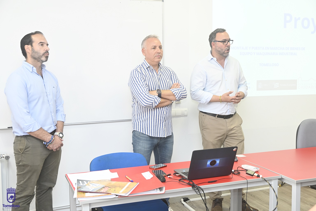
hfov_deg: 44.5
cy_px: 106
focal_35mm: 44
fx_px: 386
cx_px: 158
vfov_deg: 30.5
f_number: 5.3
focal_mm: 44
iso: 1600
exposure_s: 1/80
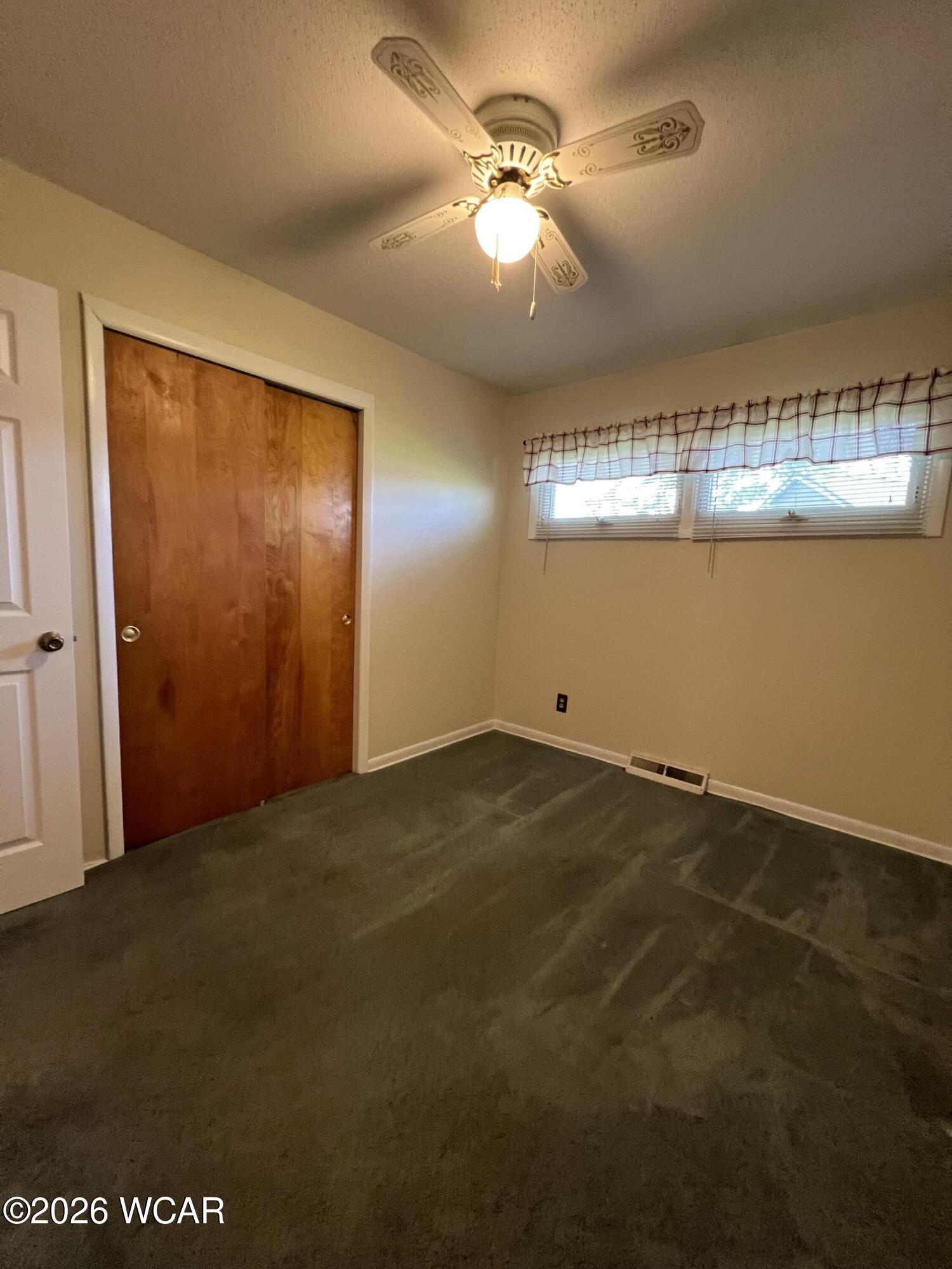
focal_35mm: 13
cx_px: 476
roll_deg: -2.5
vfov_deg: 106.2
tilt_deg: -8.5
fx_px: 477
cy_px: 634
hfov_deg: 89.9
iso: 400
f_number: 1.8
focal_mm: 1.57
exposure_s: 1/60
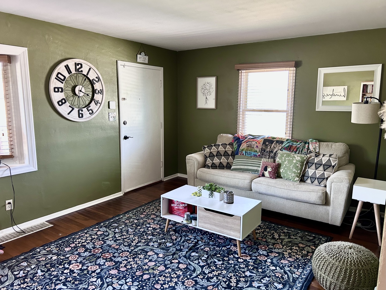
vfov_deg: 53.1
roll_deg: -0.3
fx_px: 290
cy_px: 145
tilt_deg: -8.8
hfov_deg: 67.3
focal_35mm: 26
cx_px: 193
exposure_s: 1/60
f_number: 1.5
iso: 250
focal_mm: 5.7
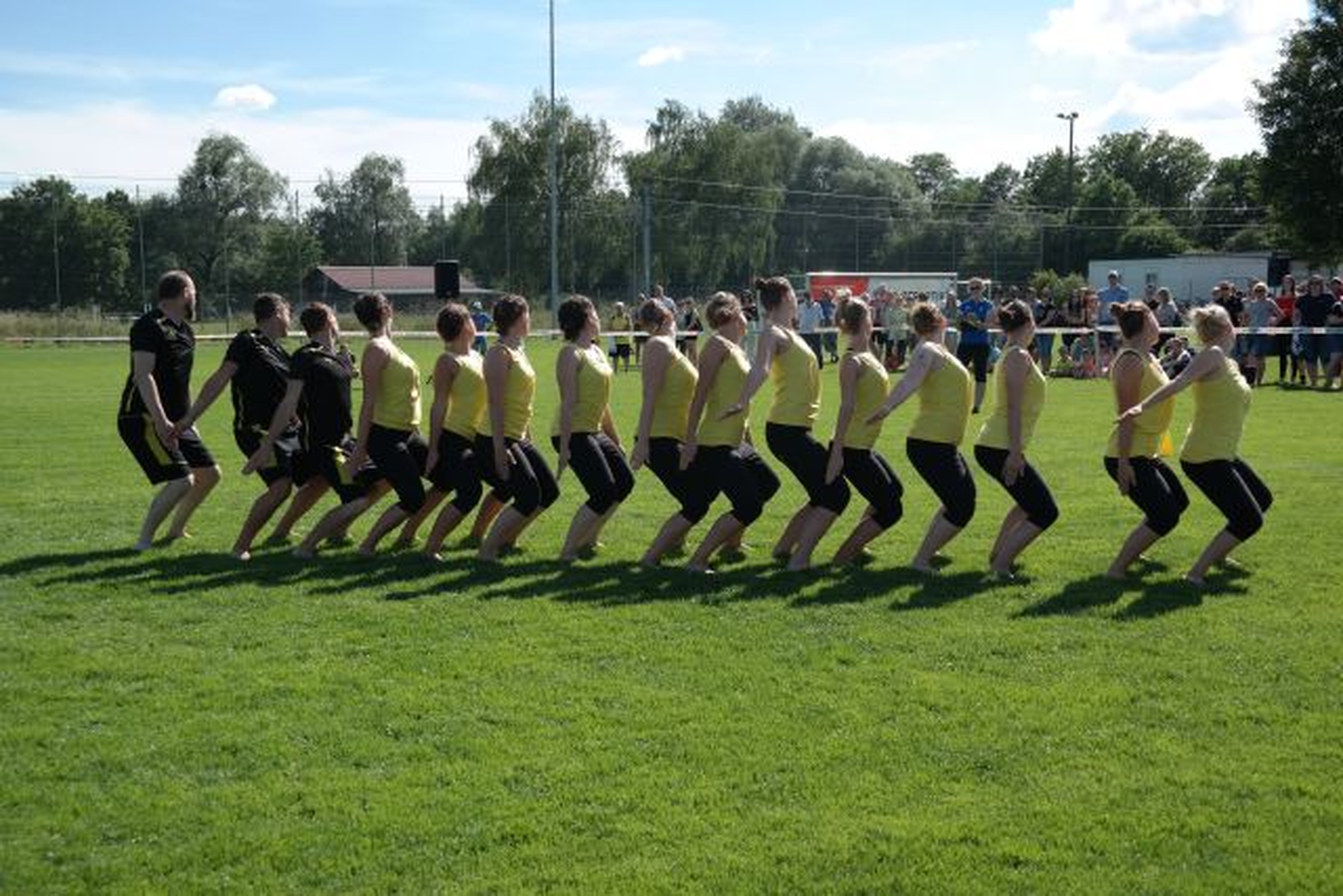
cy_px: 448
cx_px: 672
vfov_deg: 29.3
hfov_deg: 42.7
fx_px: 1716
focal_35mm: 46
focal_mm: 30
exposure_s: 1/250
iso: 100
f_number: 6.3
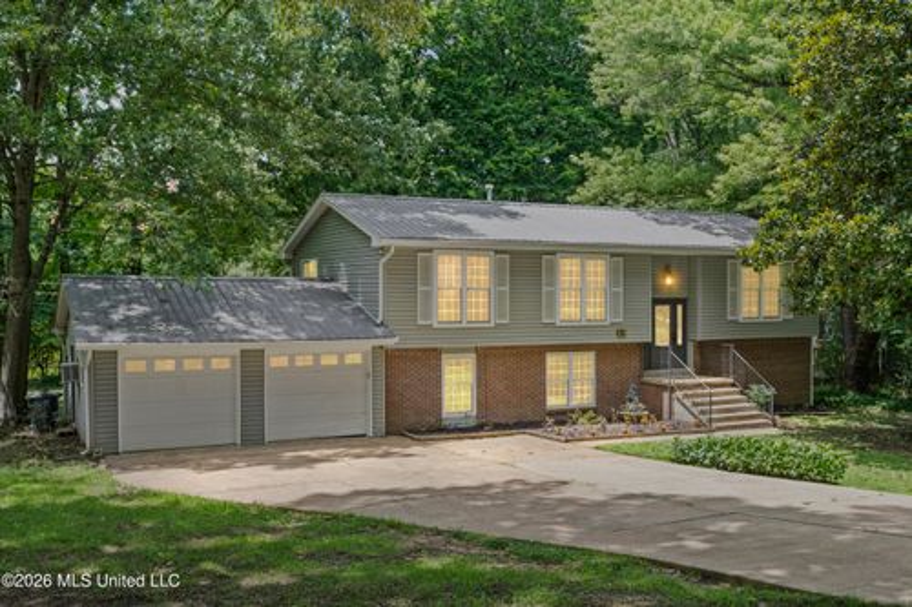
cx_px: 456
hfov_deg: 54.5
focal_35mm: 35
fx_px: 886
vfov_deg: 37.8
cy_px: 304
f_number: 9.5
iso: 800
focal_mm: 35
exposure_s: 1/90
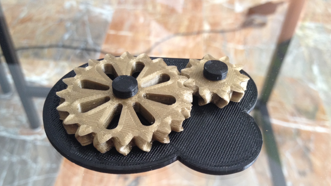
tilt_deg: -49.3
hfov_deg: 51.6
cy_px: 115
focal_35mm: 39
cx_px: 164
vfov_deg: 30.3
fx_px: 342
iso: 100
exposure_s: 1/20
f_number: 2.4
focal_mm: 4.28
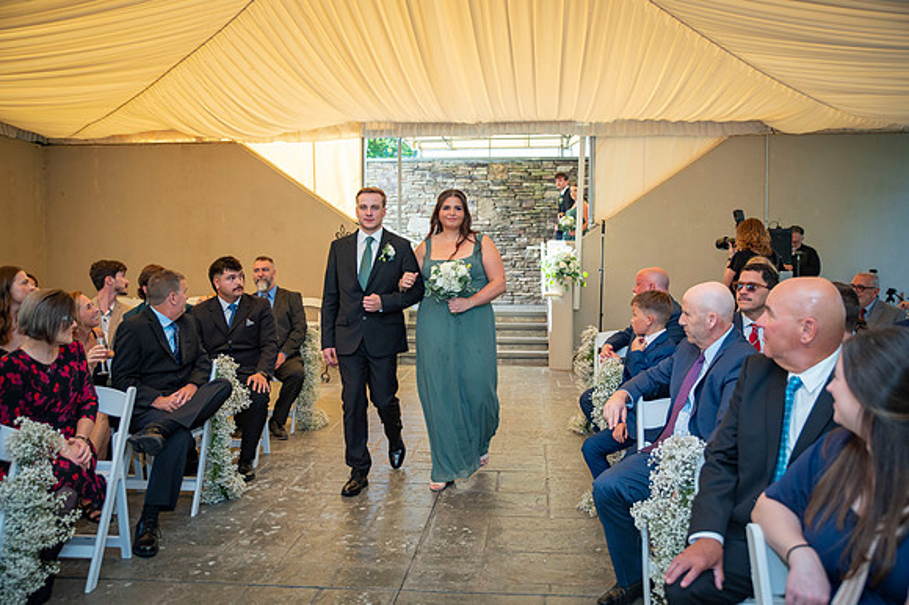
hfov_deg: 57.3
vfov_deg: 40.0
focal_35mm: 33
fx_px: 832
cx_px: 454
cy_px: 302
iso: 800
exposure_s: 1/1250
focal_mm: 32
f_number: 2.8
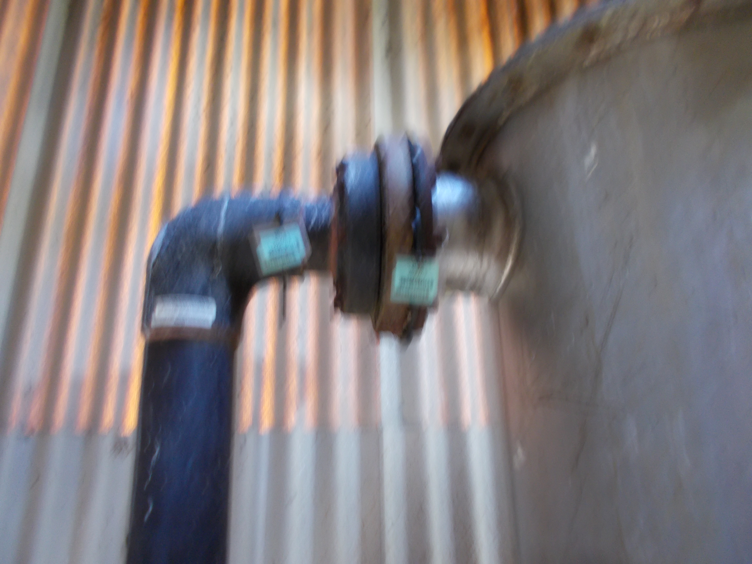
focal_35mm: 26
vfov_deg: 53.1
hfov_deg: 67.3
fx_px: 565
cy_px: 282
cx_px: 376
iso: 200
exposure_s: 1/4
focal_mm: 4.6
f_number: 3.2
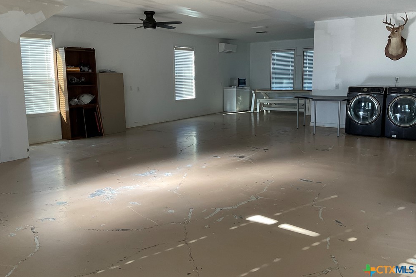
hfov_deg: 60.3
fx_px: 358
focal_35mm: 31
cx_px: 210
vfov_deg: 42.3
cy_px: 125
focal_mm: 3
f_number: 1.8
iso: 64
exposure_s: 1/76
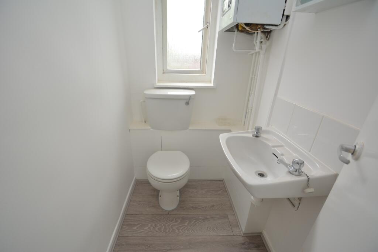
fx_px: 158
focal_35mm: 15
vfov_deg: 77.3
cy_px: 126
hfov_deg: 100.4
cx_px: 189
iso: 200
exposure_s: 1/80
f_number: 4.5
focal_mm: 10
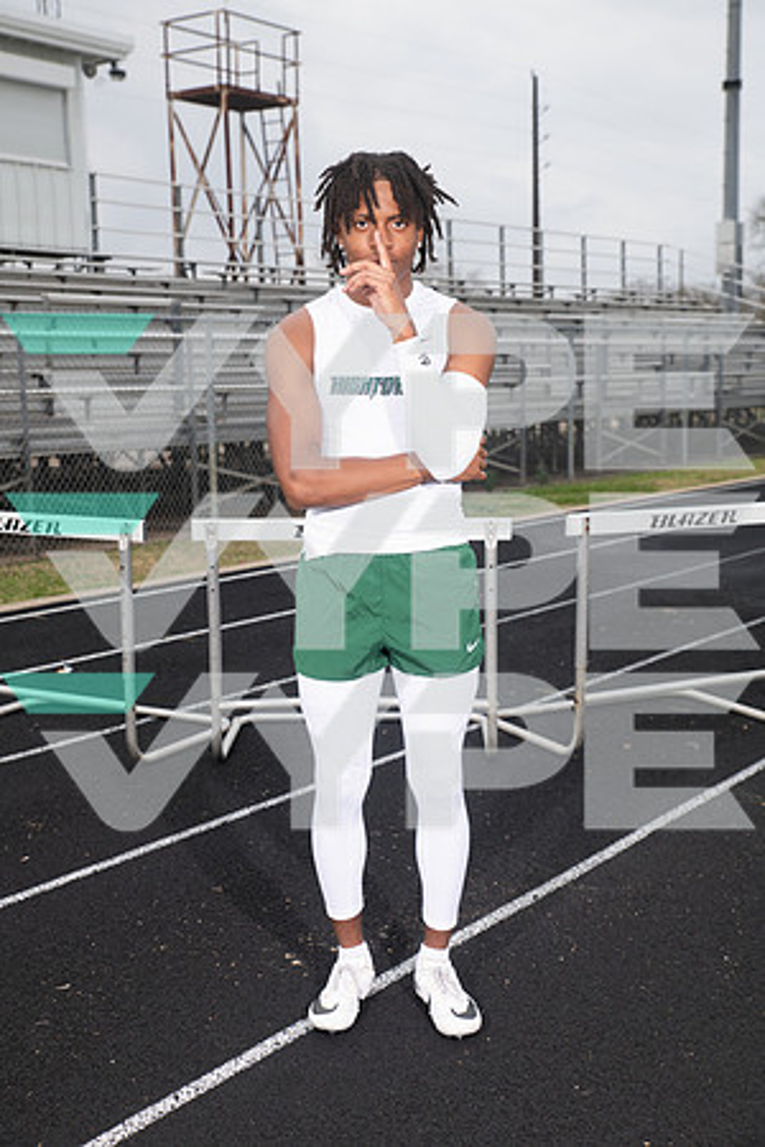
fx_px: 1530
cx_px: 382
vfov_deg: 41.1
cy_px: 574
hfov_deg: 28.1
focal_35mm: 48
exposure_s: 1/400
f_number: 6.3
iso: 250
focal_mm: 48
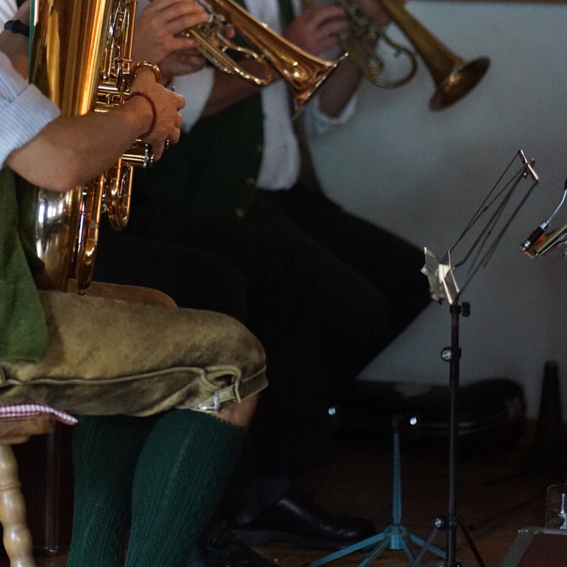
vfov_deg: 12.6
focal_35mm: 138
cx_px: 233
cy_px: 96
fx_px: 2557
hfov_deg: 12.6
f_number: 2
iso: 6400
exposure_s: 1/125
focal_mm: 85
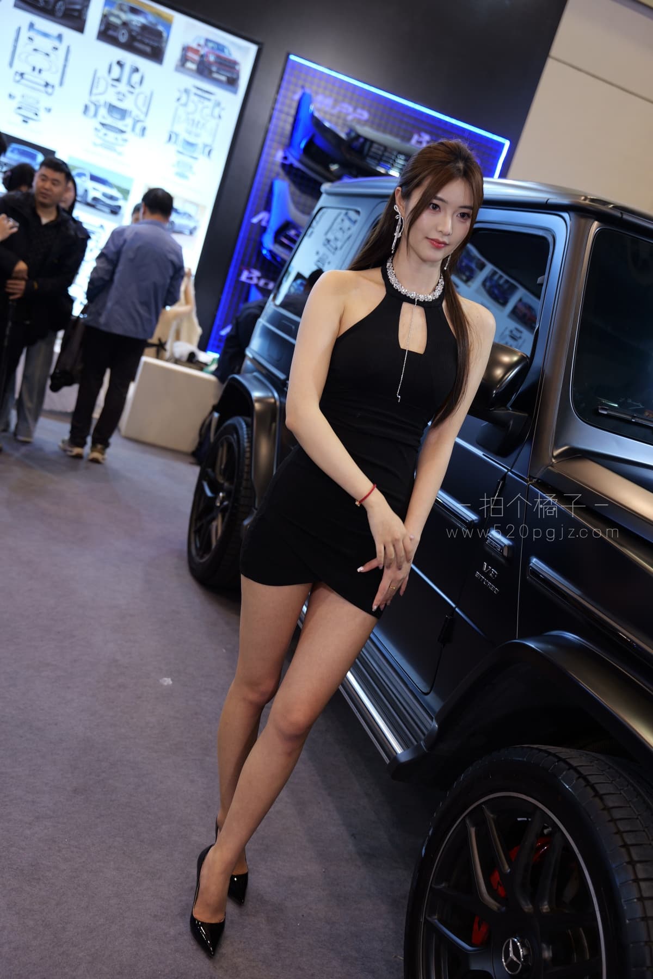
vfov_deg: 54.4
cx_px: 326
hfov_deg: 37.9
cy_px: 490
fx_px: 952
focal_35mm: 35
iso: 640
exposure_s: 1/100
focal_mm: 35
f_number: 3.2
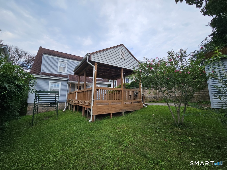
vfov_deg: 89.9
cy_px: 85
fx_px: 85
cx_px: 114
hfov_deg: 106.2
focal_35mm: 13
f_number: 2.2
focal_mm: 2.2
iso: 50
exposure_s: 1/1659
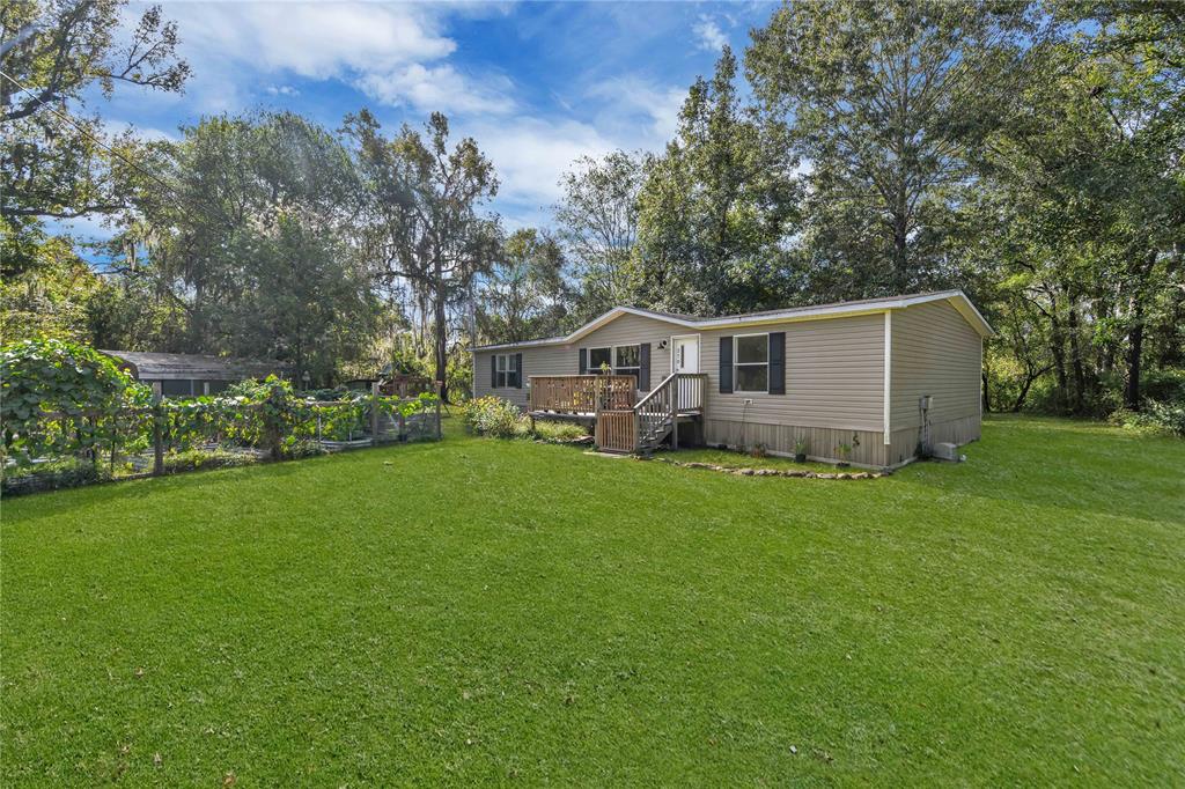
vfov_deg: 81.2
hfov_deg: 104.3
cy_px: 394
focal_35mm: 14
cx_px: 592
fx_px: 461
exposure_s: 1/250
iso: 100
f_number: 8
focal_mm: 14
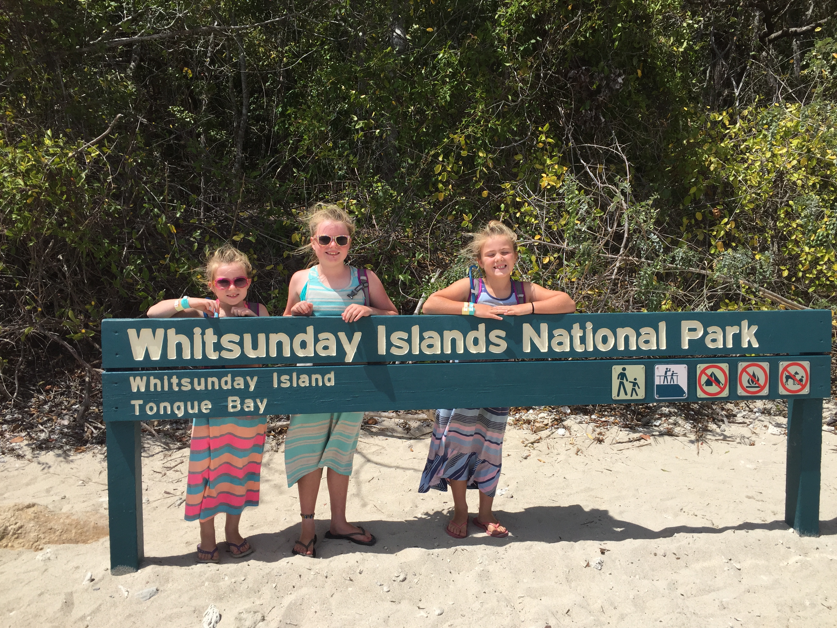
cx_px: 418
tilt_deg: -2.2
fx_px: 701
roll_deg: -1.9
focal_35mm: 29
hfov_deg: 61.7
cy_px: 314
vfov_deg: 48.2
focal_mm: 4.15
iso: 32
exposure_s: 1/3049
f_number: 2.2
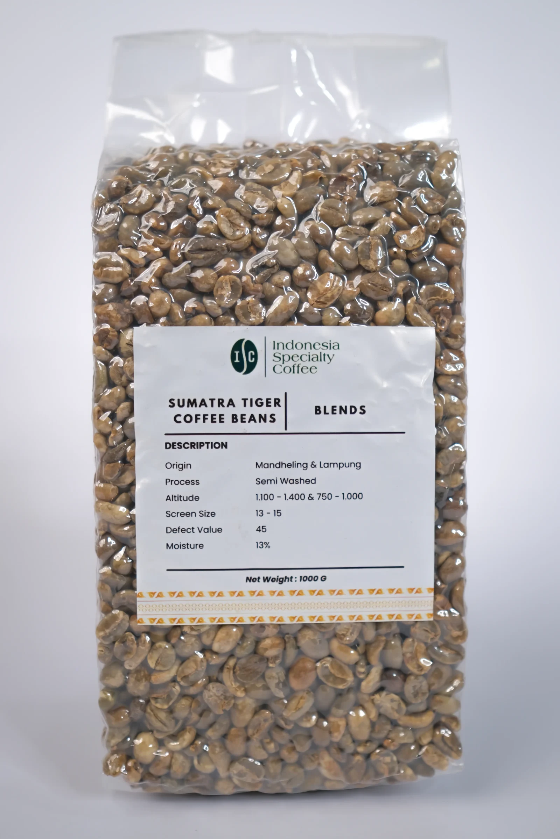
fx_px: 817
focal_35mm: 35
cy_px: 420
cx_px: 280
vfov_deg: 54.4
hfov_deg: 37.9
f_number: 2.8
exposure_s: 1/200
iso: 250
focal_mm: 23
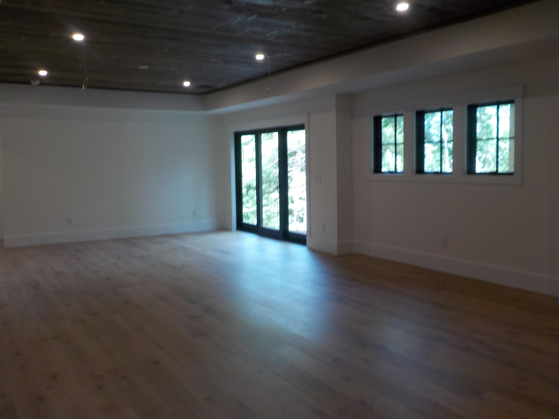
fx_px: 484
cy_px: 210
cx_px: 280
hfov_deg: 60.0
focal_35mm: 30
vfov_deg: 46.8
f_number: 3.3
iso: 125
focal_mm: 4.1
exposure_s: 1/30
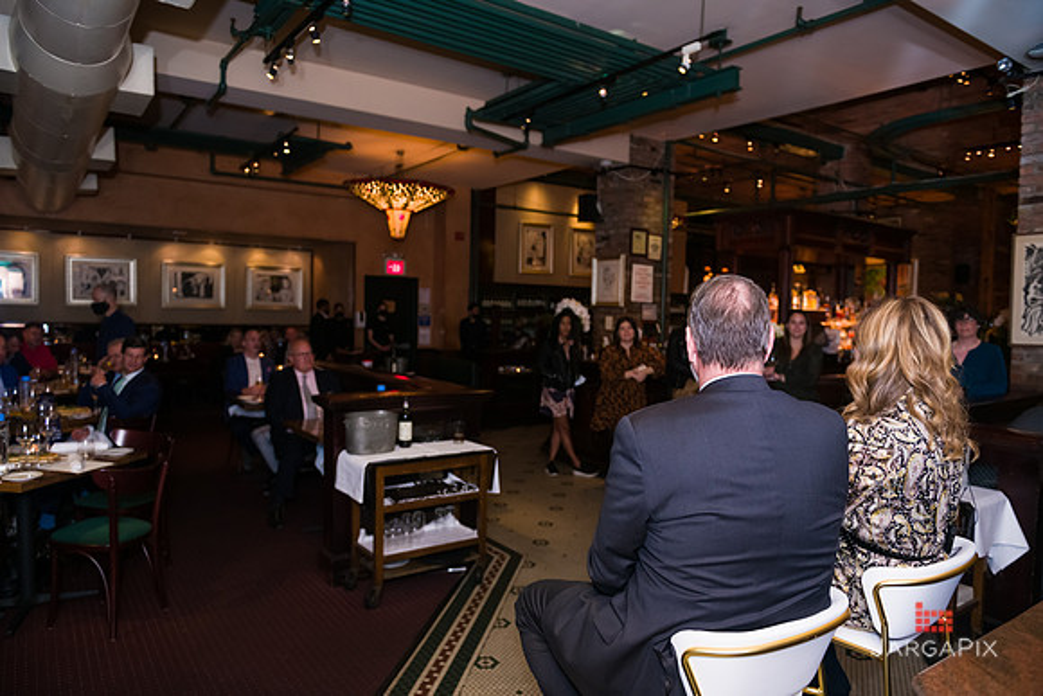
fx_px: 695
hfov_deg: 73.7
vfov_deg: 53.2
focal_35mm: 24
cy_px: 348
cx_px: 522
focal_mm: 24
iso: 1600
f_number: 3.2
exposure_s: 1/125
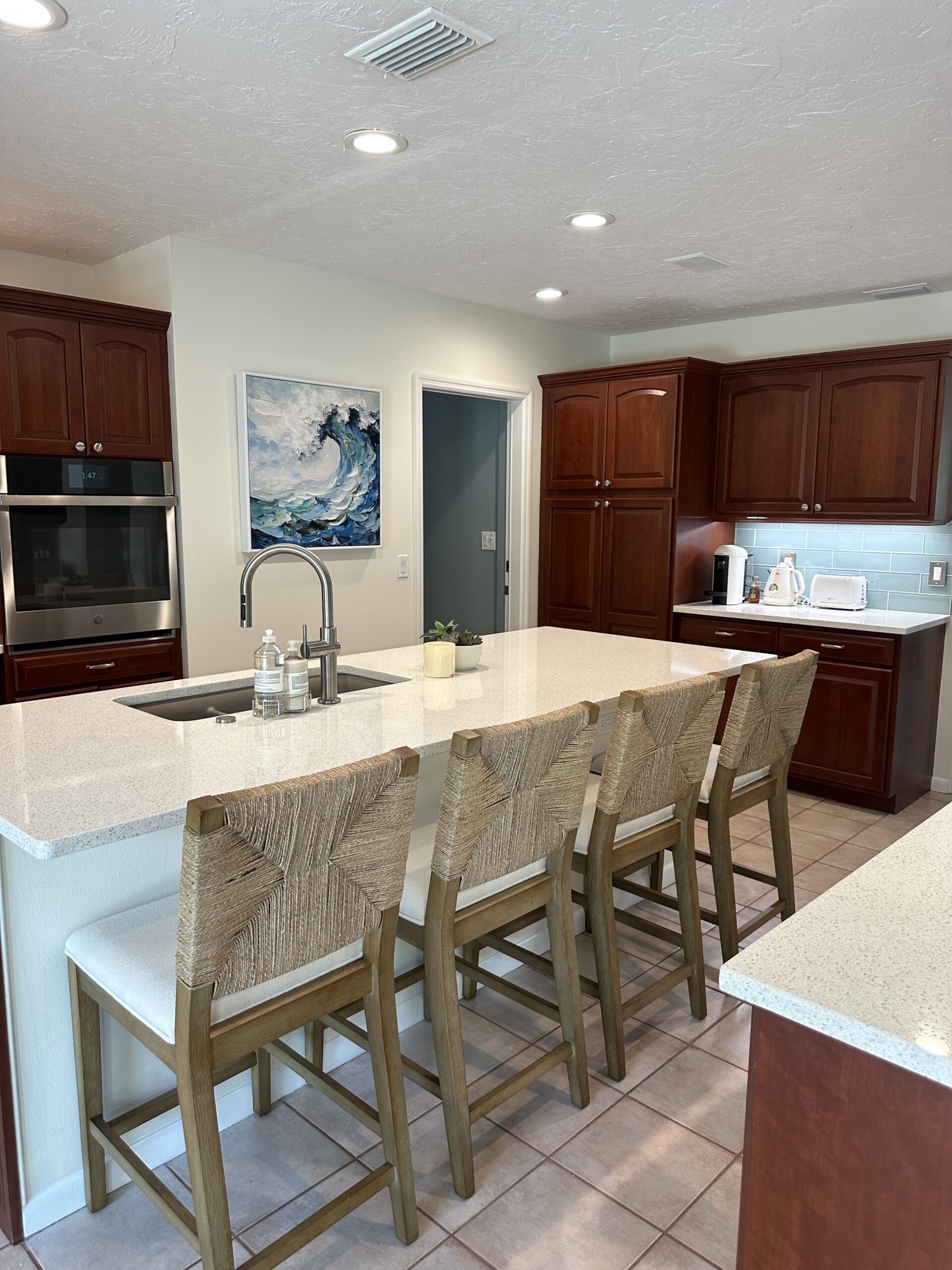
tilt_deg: -8.1
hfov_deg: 56.8
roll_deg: -0.5
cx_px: 476
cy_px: 635
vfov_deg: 71.6
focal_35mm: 24
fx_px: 880
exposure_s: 1/120
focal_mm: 6.86
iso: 125
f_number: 1.78
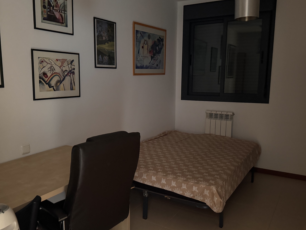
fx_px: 274
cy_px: 122
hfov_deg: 58.4
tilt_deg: -9.9
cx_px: 154
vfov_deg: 45.4
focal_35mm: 31
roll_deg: +0.1
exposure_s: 1/25
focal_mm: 6.86
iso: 1250
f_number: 1.78
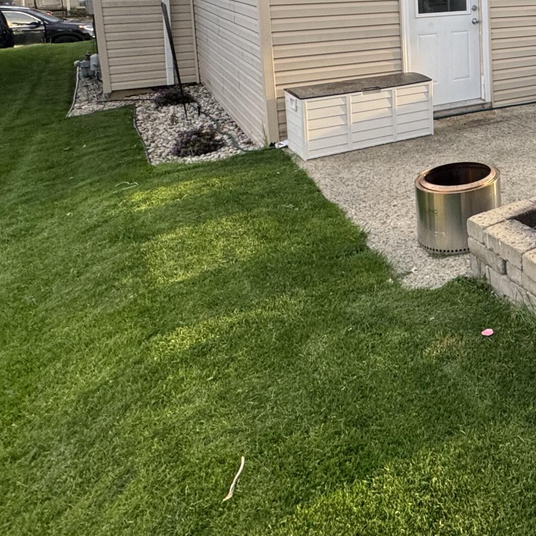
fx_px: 613
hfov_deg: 37.5
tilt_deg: -6.5
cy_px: 26
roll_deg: +0.0
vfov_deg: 42.2
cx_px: 620
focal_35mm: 35
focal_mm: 2.22
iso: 125
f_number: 2.2
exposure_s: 1/99
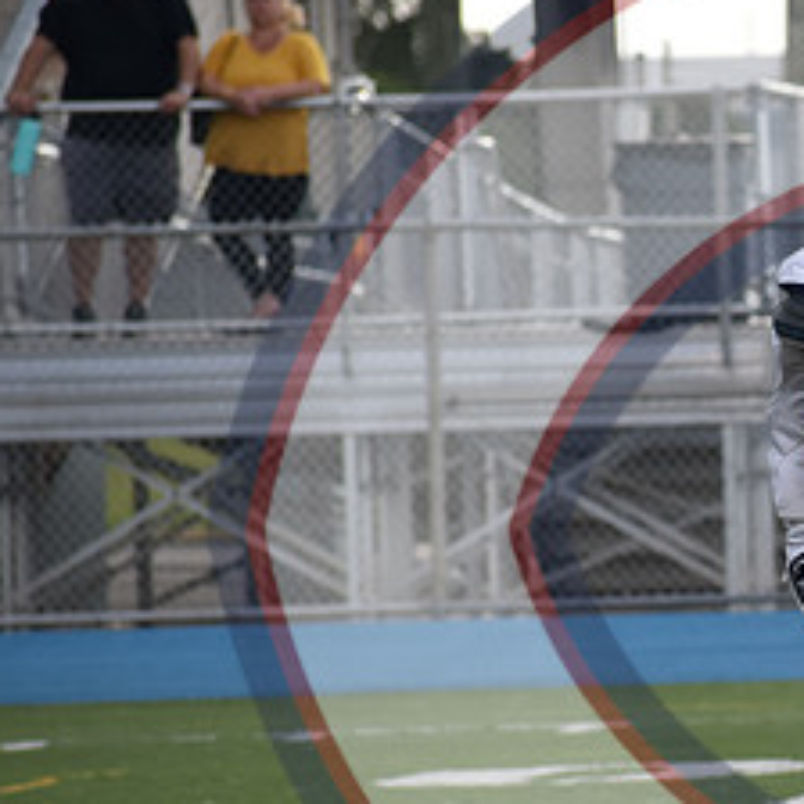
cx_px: 998
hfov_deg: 3.0
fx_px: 15191
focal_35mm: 578
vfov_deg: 3.0
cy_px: 529
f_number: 5
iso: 720
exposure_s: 1/1000
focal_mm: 175
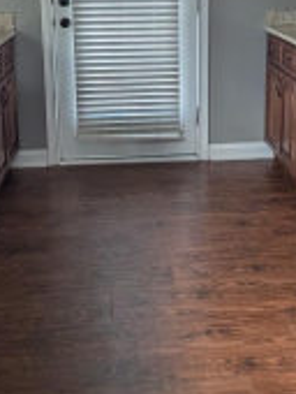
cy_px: 90
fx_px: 535
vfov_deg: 39.1
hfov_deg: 30.9
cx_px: 176
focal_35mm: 47
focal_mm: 2.02
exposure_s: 1/83.2
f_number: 1.7
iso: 59
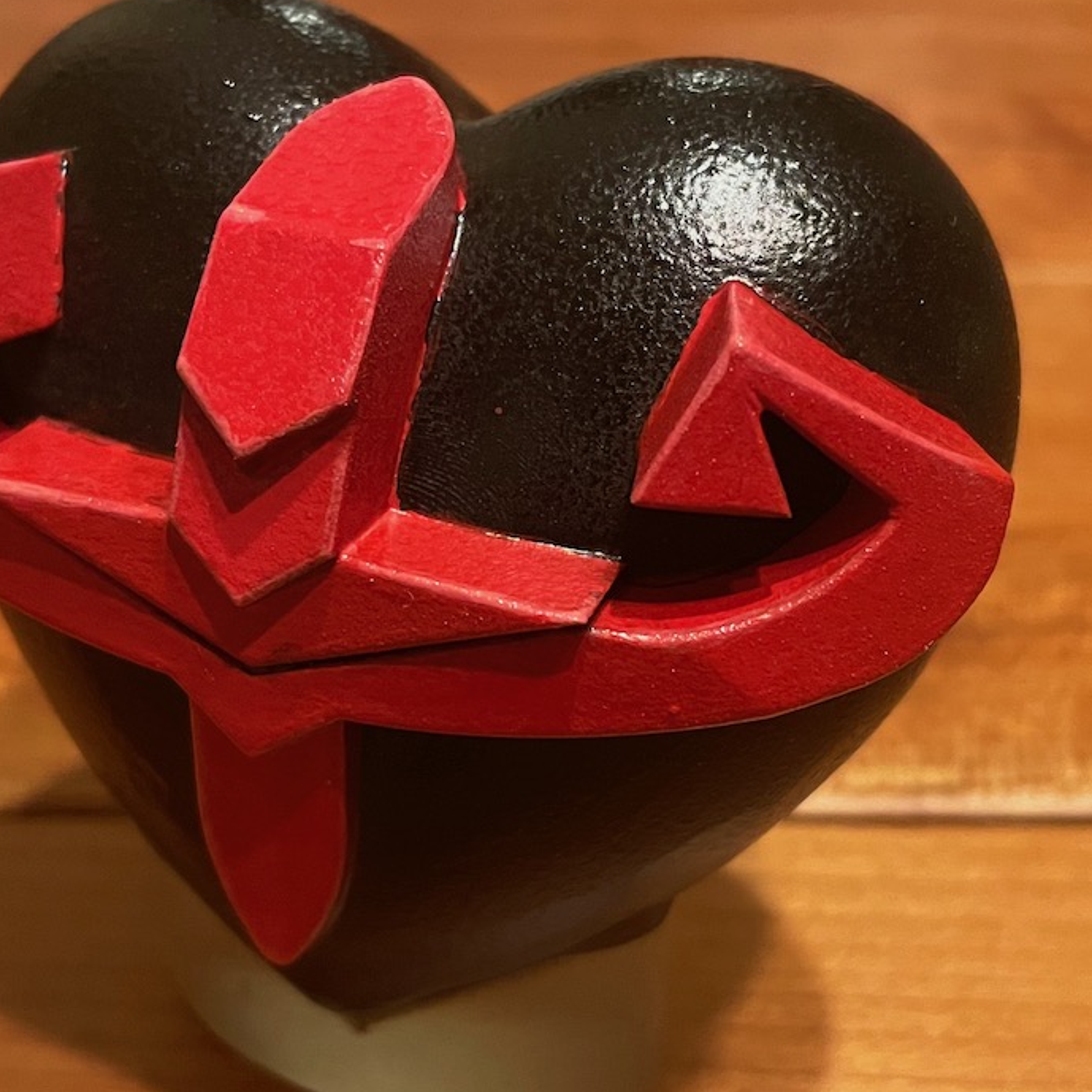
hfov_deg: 35.3
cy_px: 632
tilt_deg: -39.6
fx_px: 1713
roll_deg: +0.7
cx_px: 518
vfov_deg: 35.3
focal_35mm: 48
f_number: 1.6
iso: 640
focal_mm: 4.2
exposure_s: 1/40
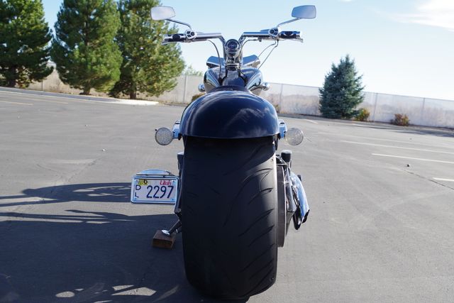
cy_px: 152
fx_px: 492
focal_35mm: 39
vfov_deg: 34.2
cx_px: 227
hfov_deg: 49.5
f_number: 6.3
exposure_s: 1/250
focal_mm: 26.25
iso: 200
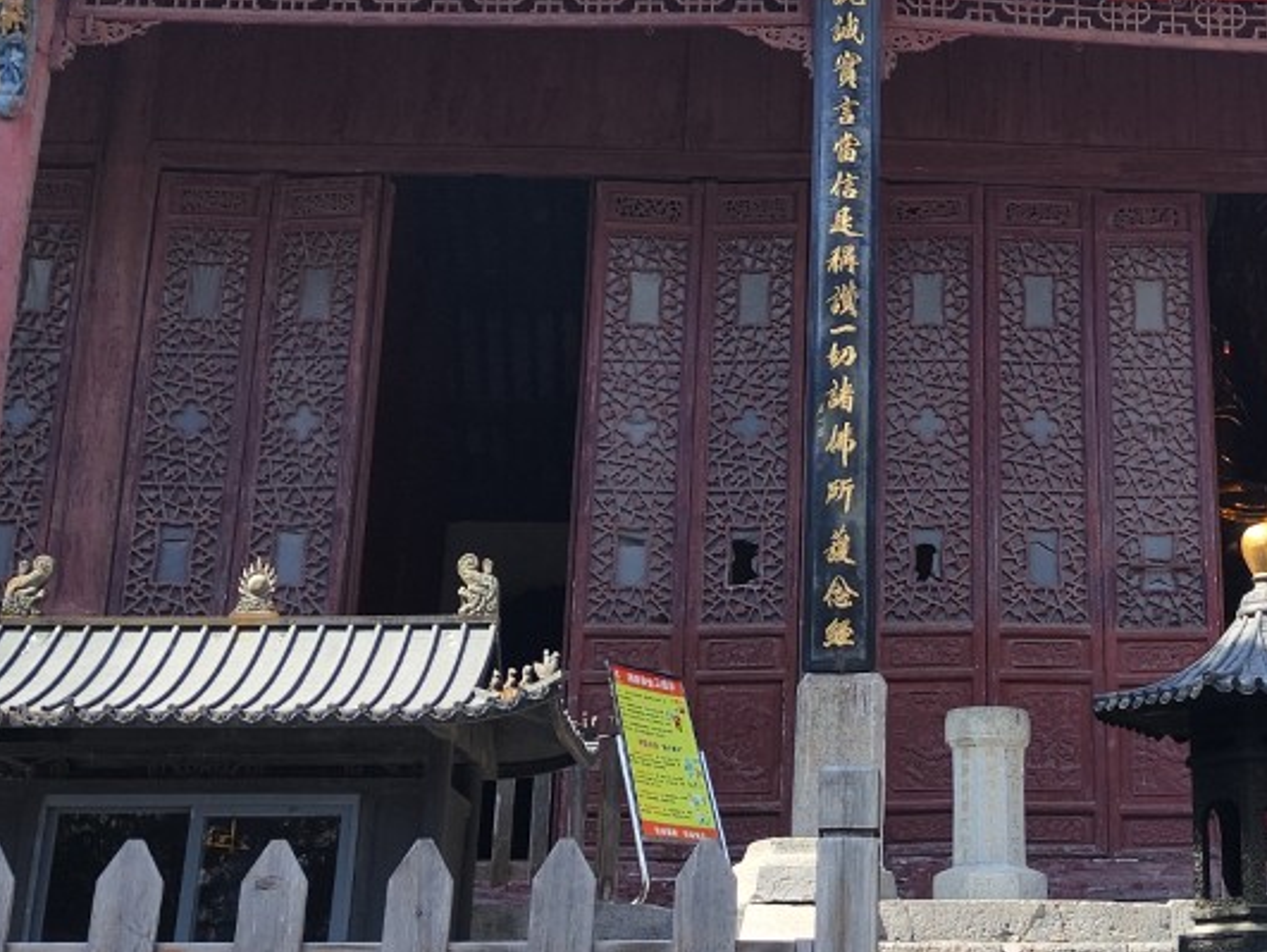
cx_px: 1021
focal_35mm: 65
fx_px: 2381
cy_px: 69
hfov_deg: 29.1
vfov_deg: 22.0
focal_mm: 4.68
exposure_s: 1/699
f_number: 1.8
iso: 50
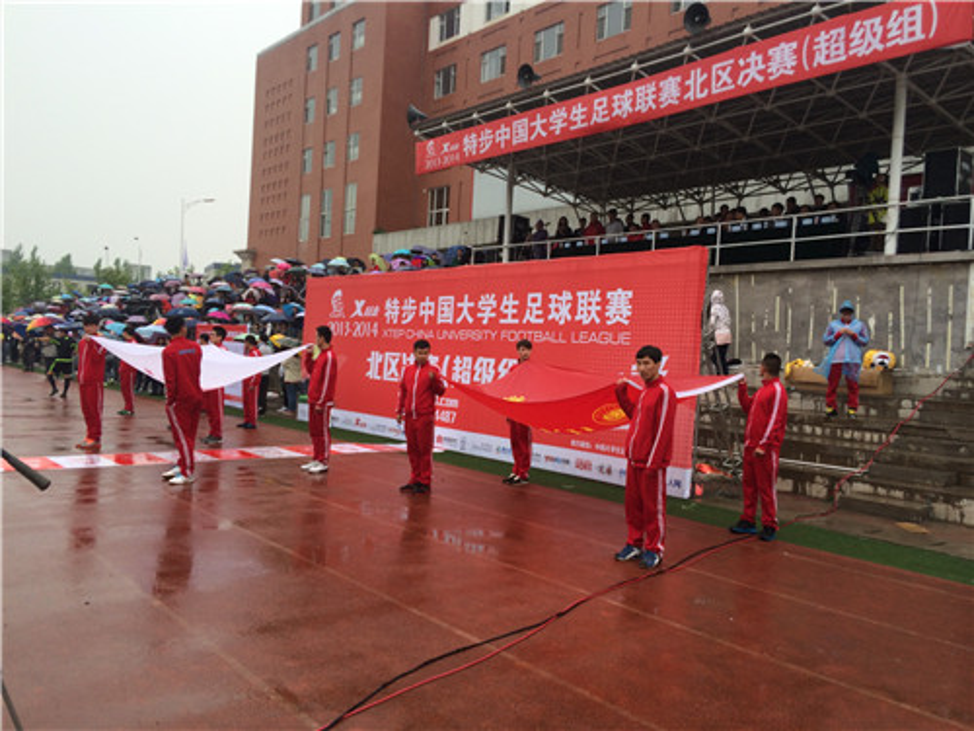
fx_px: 844
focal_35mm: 30
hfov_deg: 60.0
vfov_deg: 46.8
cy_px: 366
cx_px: 487
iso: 32
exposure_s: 1/193
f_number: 2.2
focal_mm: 4.12
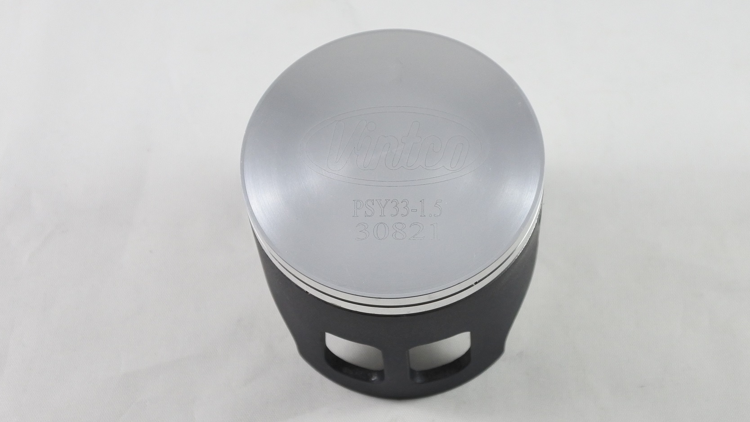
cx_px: 391
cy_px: 202
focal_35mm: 57
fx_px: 1133
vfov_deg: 21.1
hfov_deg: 36.6
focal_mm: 17.6
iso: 560
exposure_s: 1/125
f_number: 4.5
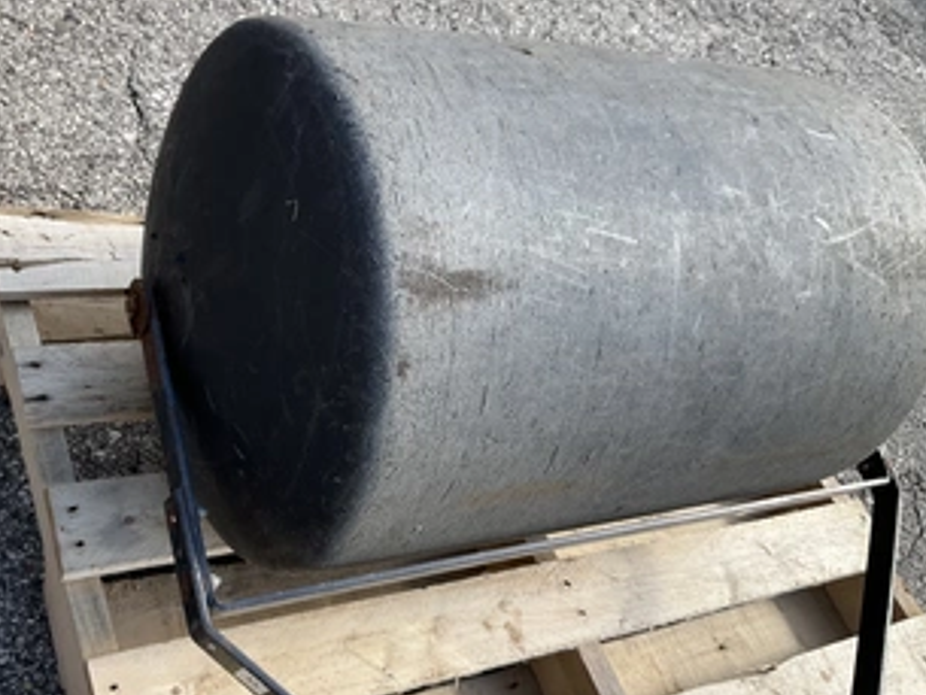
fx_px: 1017
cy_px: 355
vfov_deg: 37.7
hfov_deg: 48.6
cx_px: 358
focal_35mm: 38
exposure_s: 1/586
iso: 25
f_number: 1.8
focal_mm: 3
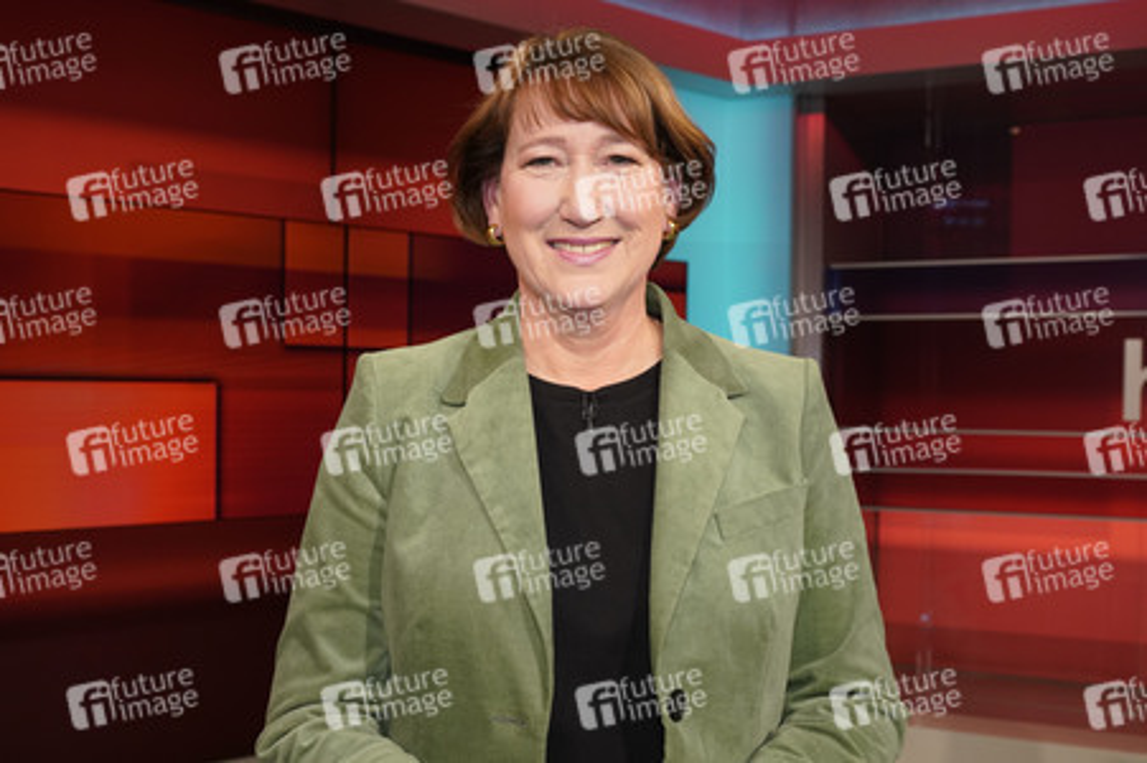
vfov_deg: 46.3
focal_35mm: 28
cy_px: 382
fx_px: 891
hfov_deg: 65.5
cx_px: 574
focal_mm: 28
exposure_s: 1/160
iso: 1600
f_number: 4.5
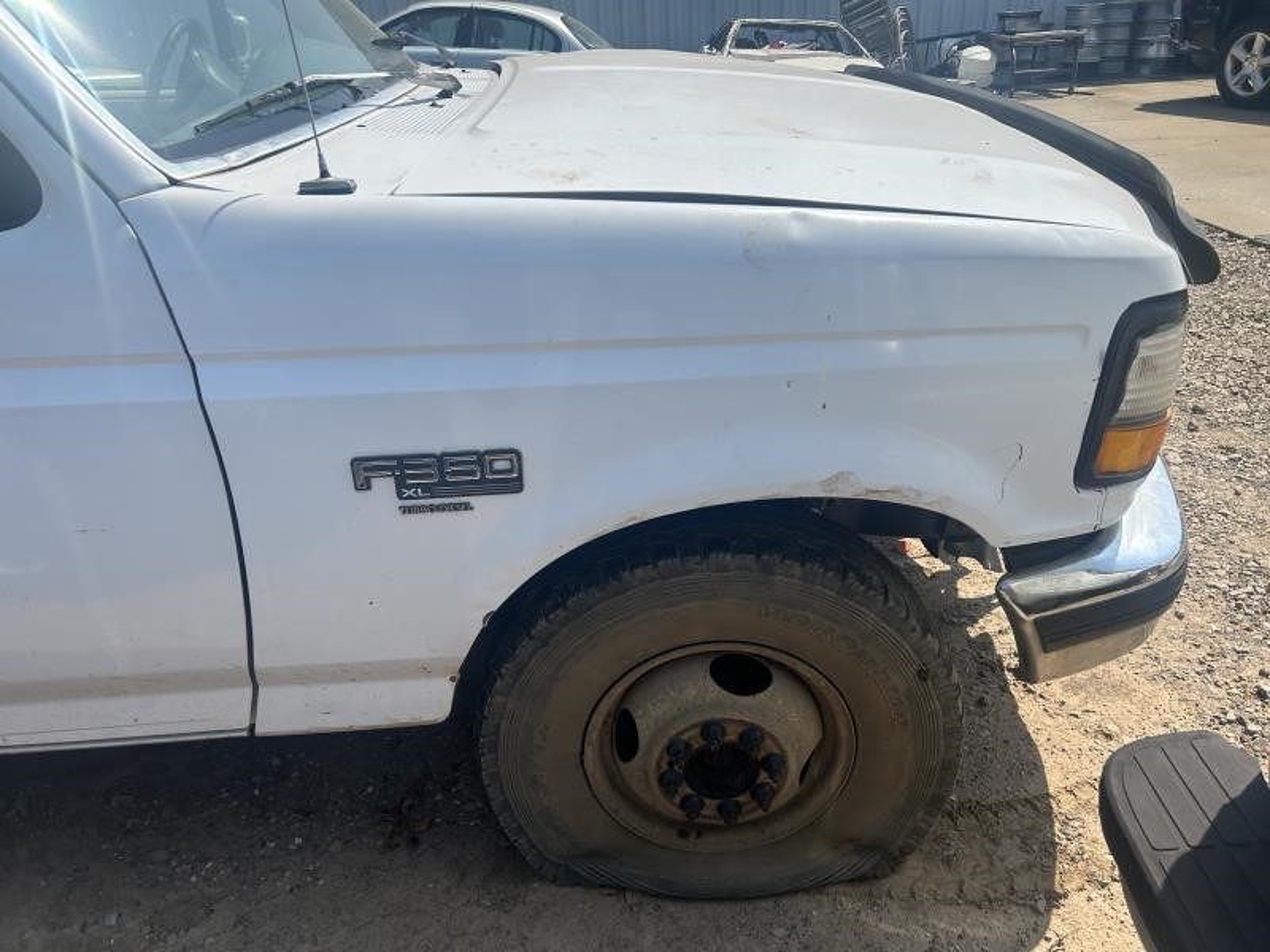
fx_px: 954
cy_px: 476
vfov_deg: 53.1
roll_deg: +3.6
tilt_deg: -25.1
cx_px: 635
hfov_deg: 67.3
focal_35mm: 26
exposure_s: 1/4831
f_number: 1.5
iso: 50
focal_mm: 5.7
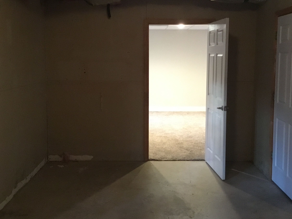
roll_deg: +1.0
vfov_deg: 32.1
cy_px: 98
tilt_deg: -7.2
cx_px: 150
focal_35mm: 45
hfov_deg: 42.1
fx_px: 380
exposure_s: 1/15
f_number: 2.4
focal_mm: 3.3
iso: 320
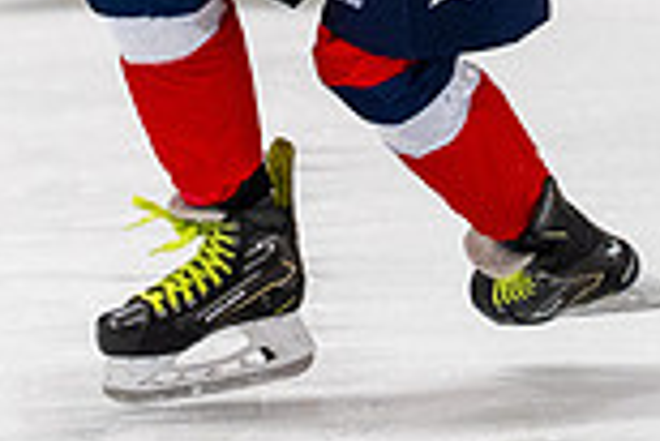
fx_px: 15543
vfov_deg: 1.6
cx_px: 403
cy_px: -212
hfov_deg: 2.4
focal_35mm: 847
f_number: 3.2
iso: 2000
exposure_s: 1/800
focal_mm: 150
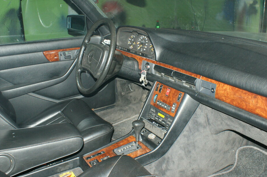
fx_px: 259
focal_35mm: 35
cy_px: 85
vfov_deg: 37.8
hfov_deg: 54.4
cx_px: 143
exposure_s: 1/60
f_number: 5.6
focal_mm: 18
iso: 400
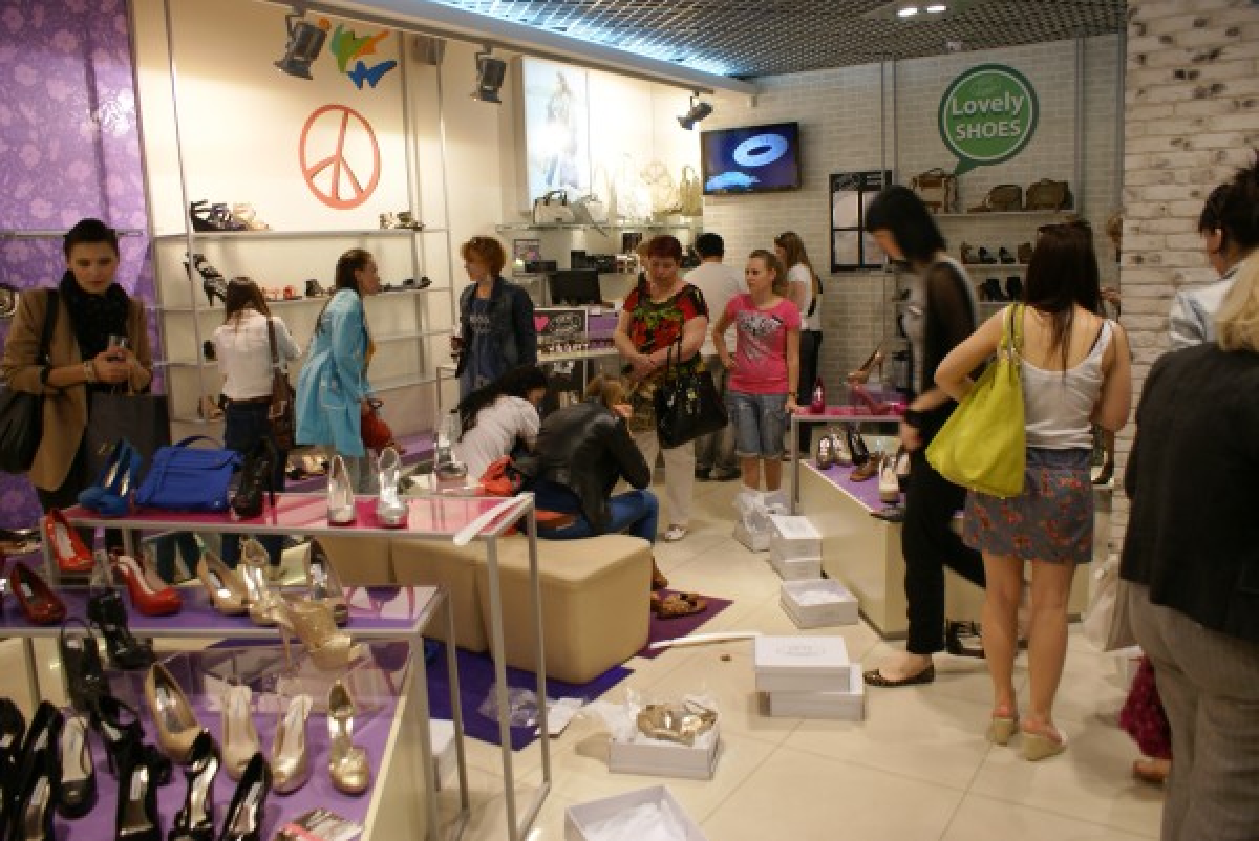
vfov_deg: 48.0
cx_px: 630
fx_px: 945
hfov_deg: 67.3
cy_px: 420
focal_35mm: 27
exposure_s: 1/30
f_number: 3.5
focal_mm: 18
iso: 160
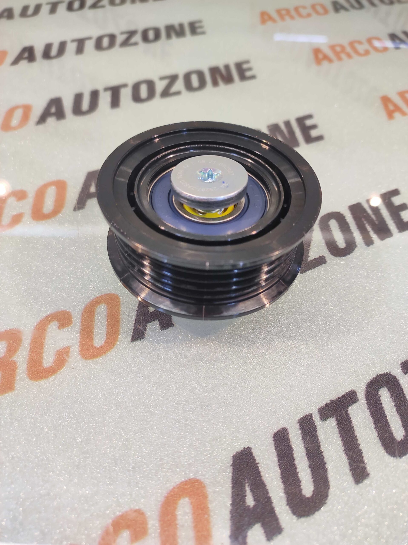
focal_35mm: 17
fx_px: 268
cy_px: 272
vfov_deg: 91.1
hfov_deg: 74.7
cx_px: 204
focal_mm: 4.74
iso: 177
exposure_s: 1/33
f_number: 1.79
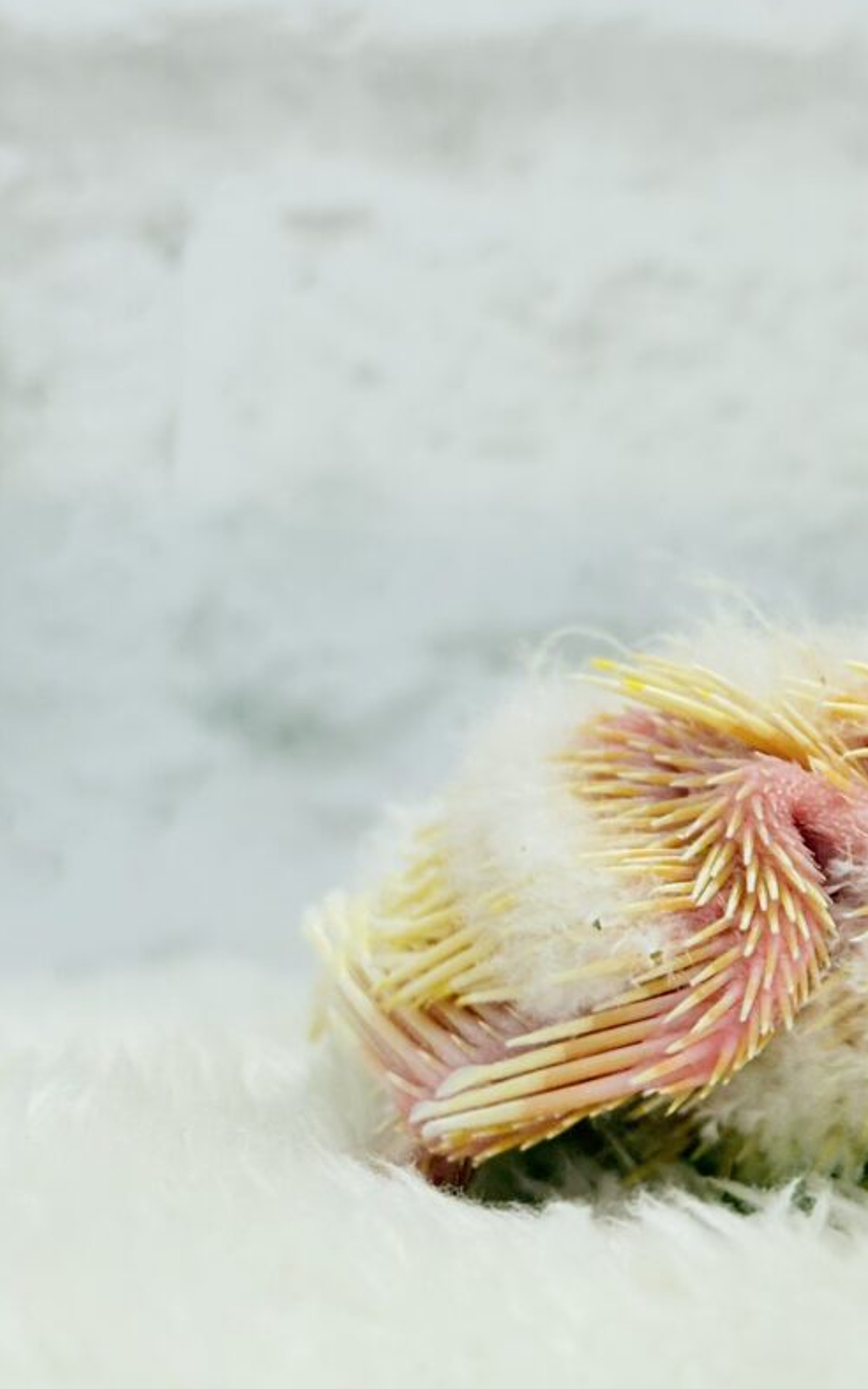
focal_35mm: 84
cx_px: 914
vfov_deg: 24.6
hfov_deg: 15.2
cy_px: 717
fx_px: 3179
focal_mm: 5.96
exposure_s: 1/100
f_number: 1.6
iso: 64
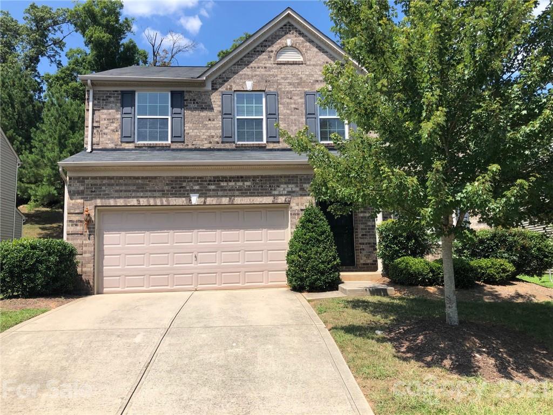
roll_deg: +1.9
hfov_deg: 63.4
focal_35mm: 28
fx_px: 447
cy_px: 208
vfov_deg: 49.7
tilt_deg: +6.4
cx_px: 276
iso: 20
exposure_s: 1/1715
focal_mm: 3.99
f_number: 1.8
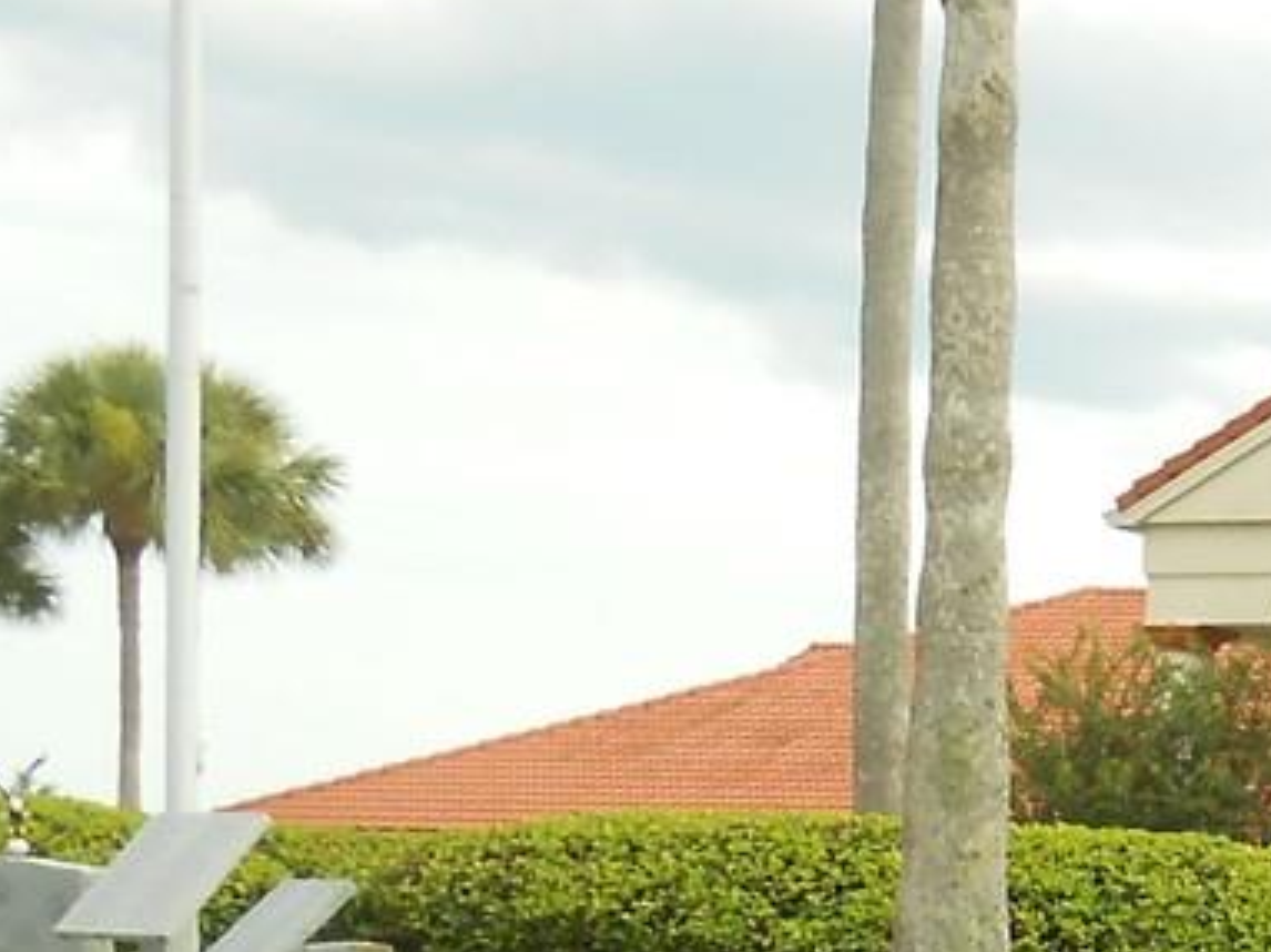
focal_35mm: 109
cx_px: 2432
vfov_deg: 12.9
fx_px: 4000
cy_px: 1371
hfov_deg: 15.1
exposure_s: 1/400
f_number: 3.5
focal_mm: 4.6
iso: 80
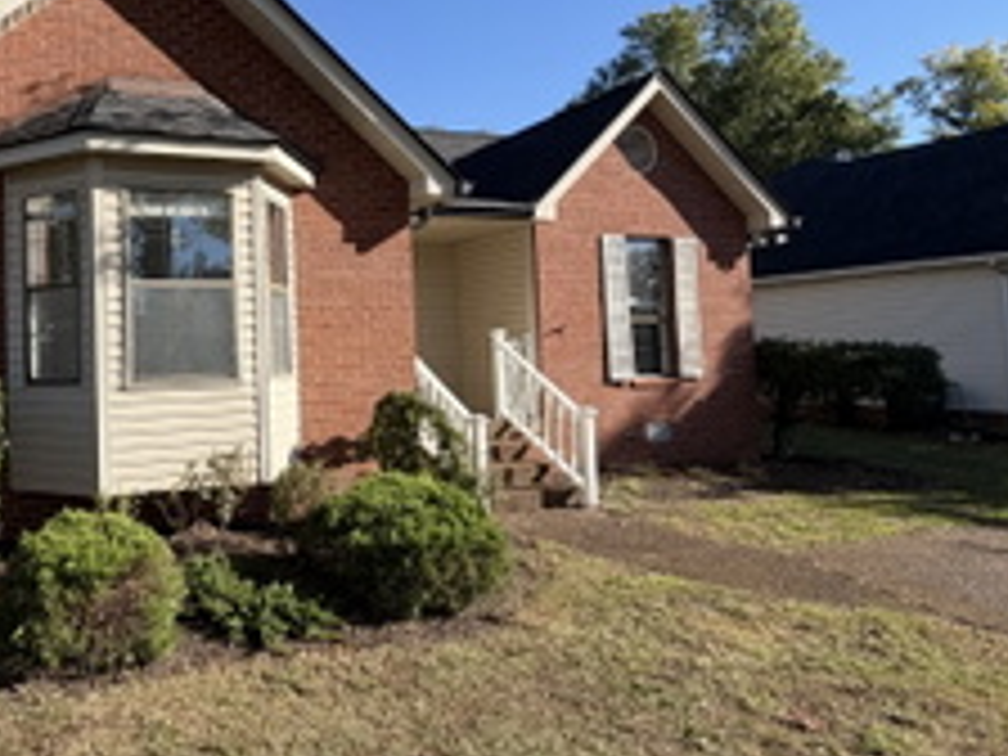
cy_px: 315
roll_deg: +2.3
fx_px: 728
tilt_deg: +4.2
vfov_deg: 54.6
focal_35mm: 25
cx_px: 212
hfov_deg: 63.8
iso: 40
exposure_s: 1/734
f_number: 2.2
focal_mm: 2.22
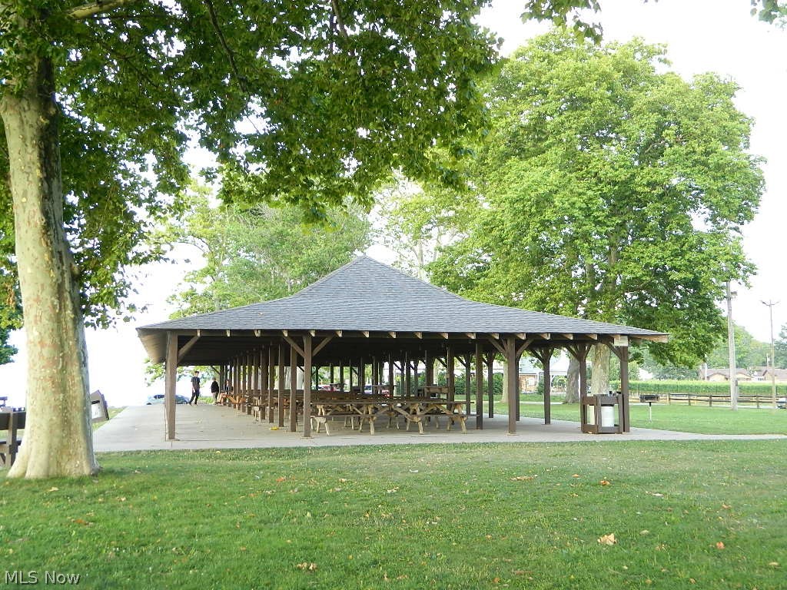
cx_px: 394
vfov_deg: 35.1
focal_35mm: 41
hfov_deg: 45.8
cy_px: 295
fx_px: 932
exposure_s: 1/40
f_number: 3.5
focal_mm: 7.3
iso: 100
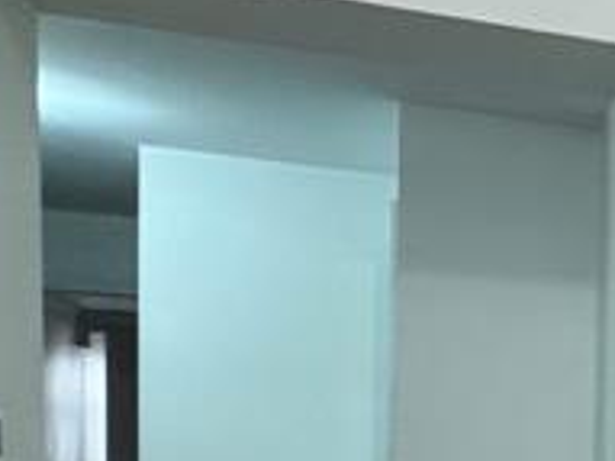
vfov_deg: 18.9
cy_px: 496
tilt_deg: -1.8
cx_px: 1182
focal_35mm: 75
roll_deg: -3.2
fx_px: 1332
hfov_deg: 18.5
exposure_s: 1/60
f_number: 2.2
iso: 250
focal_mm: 2.22
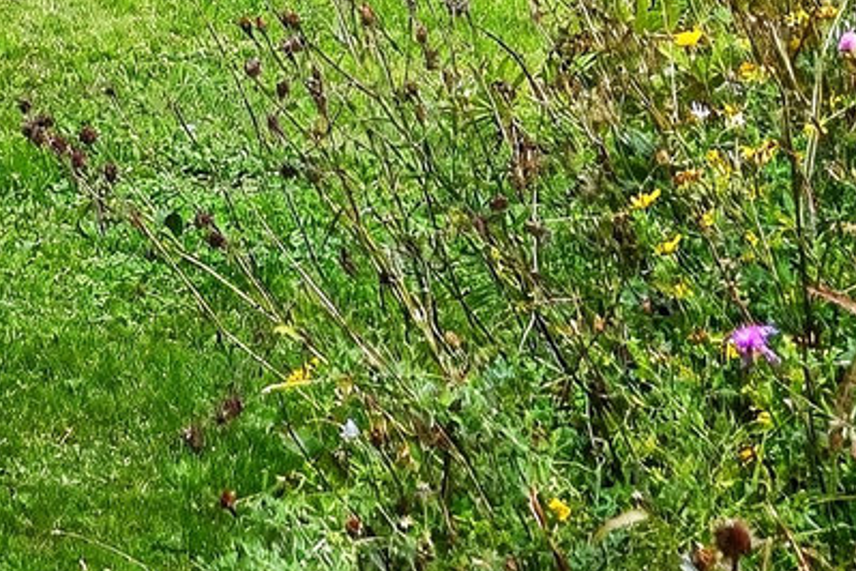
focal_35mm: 199
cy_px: -1037
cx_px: -318
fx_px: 4731
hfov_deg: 10.1
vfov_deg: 6.4
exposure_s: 1/50
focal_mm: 31
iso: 400
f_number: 8
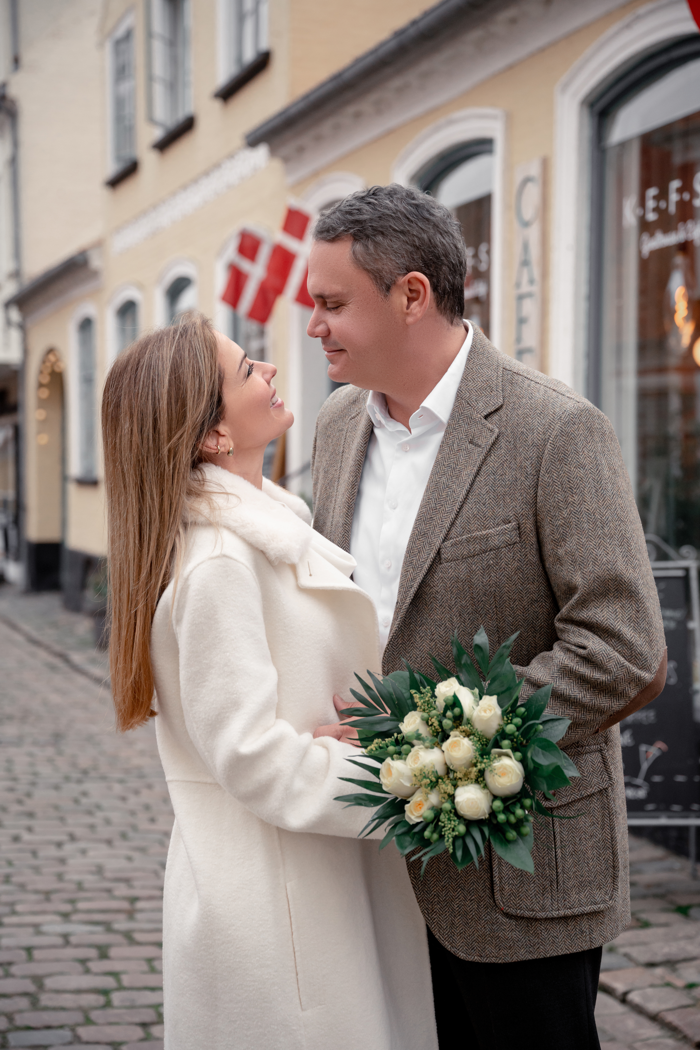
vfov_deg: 34.5
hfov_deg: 23.4
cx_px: 350
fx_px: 1692
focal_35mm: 58
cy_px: 525
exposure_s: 1/500
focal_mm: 58
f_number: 3.5
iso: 400
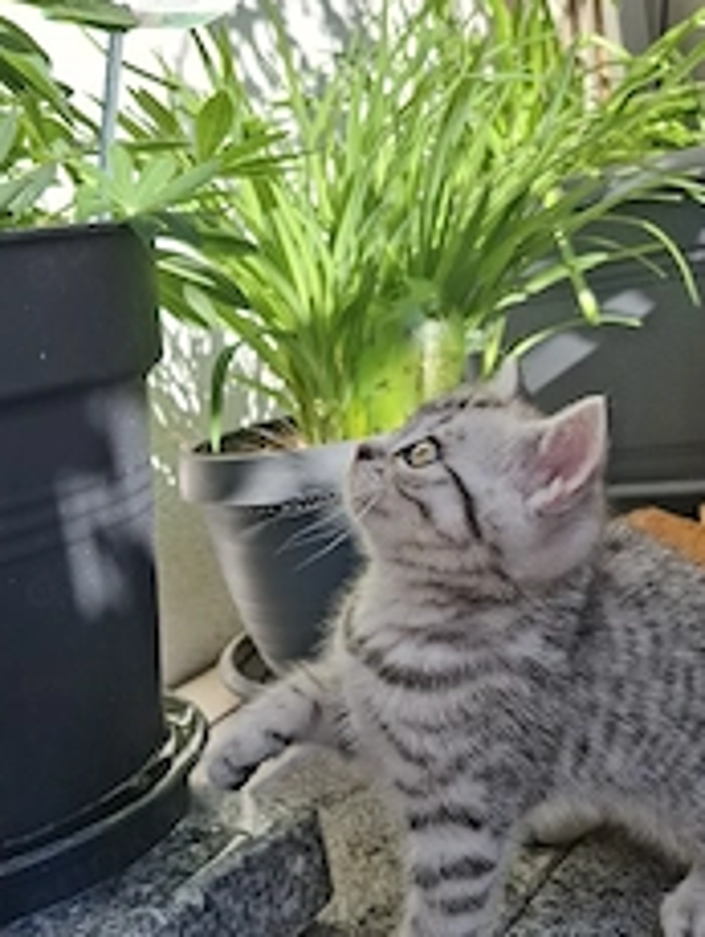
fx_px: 1084
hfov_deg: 35.6
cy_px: 562
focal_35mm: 40
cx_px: 228
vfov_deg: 46.5
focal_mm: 5.54
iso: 50
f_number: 1.8
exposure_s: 1/833
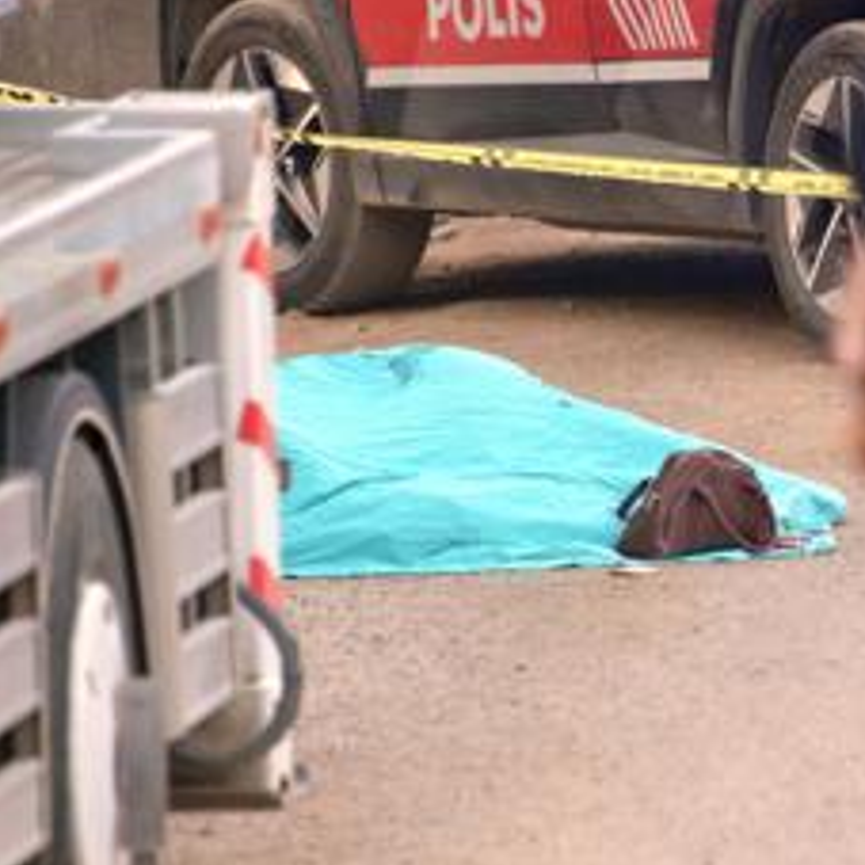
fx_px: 16623
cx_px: 625
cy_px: 381
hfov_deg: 3.0
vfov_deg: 3.0
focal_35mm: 588
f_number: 5.6
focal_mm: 300
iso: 5000
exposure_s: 1/400
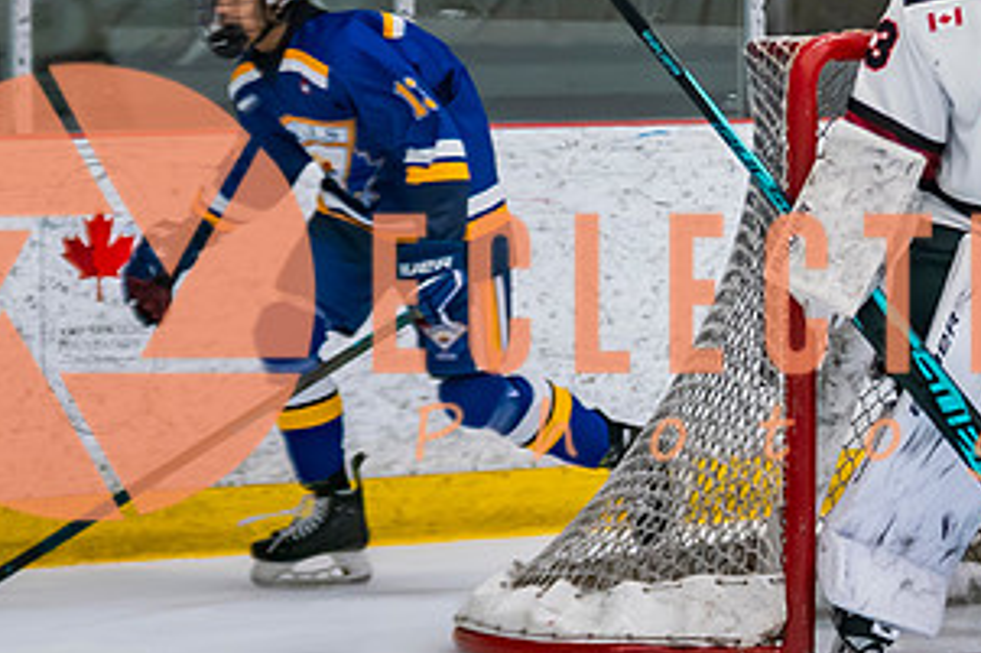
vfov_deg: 4.5
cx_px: 724
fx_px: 8225
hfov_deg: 6.8
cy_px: 406
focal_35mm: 302
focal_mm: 80
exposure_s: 1/640
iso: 2000
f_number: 2.8
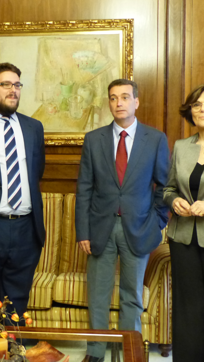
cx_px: 47
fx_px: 596
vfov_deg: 33.8
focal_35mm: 62
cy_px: 179
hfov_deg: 19.3
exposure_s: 1/25
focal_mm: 7.6
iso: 800
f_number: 2.8
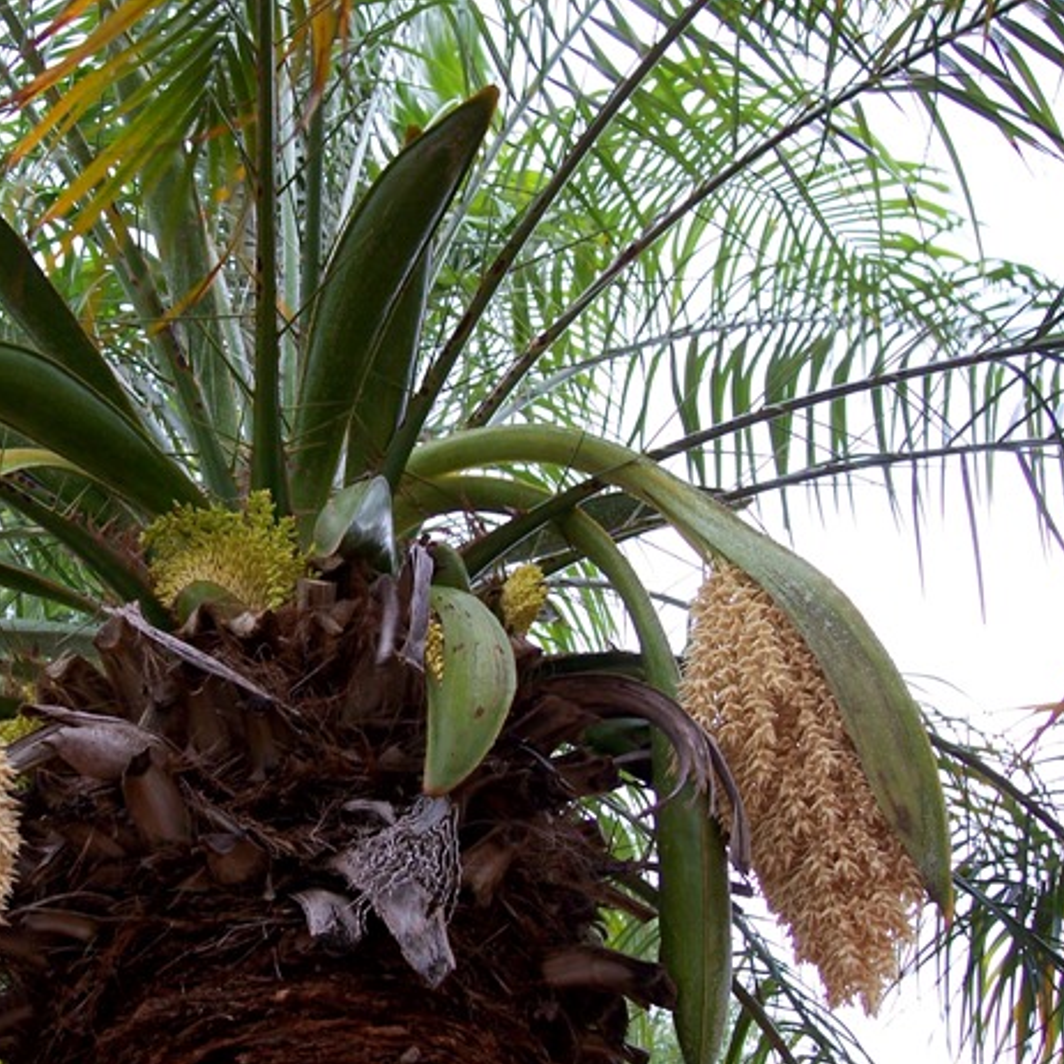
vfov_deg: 30.6
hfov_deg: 30.1
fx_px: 1947
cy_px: 535
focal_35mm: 56
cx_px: 288
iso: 100
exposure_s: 1/60
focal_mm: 8
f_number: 3.4
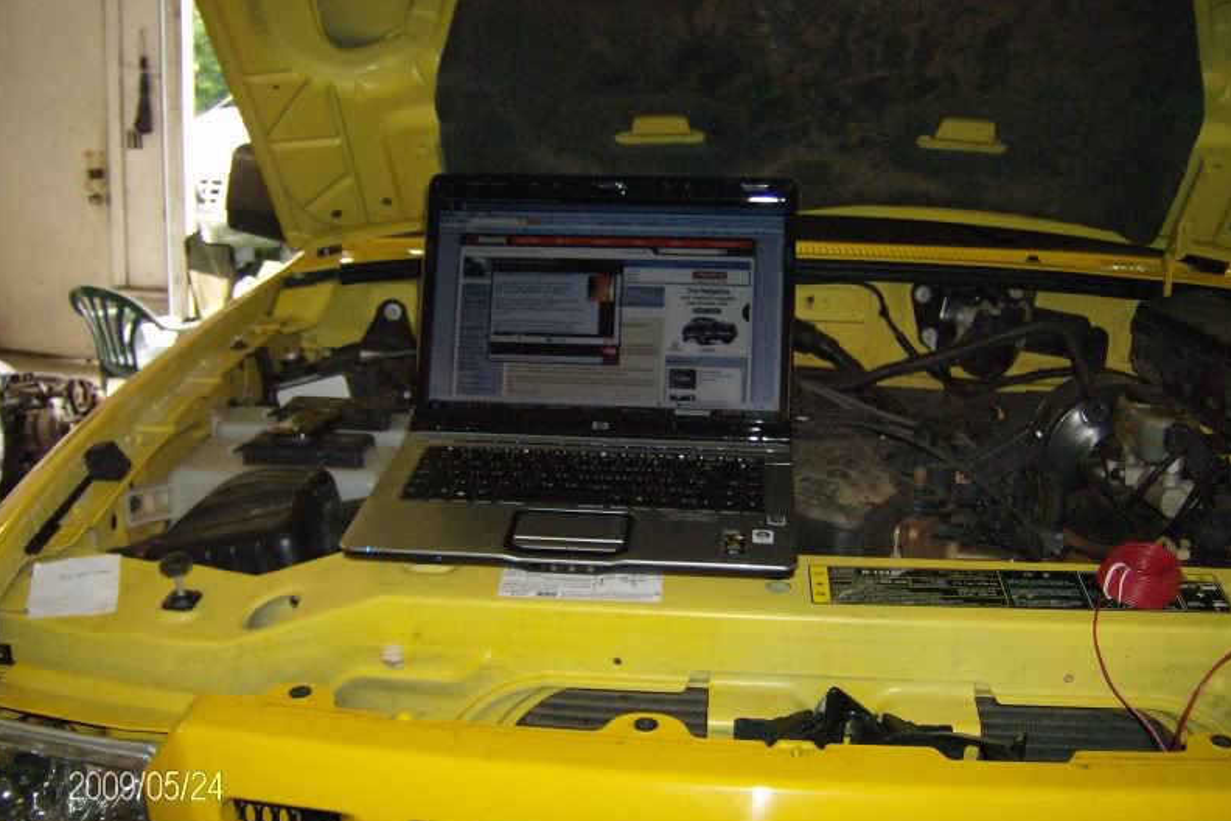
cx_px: 616
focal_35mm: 38
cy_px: 421
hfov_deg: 50.7
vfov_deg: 35.1
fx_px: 1299
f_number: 2.8
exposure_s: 1/60
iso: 200
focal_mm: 6
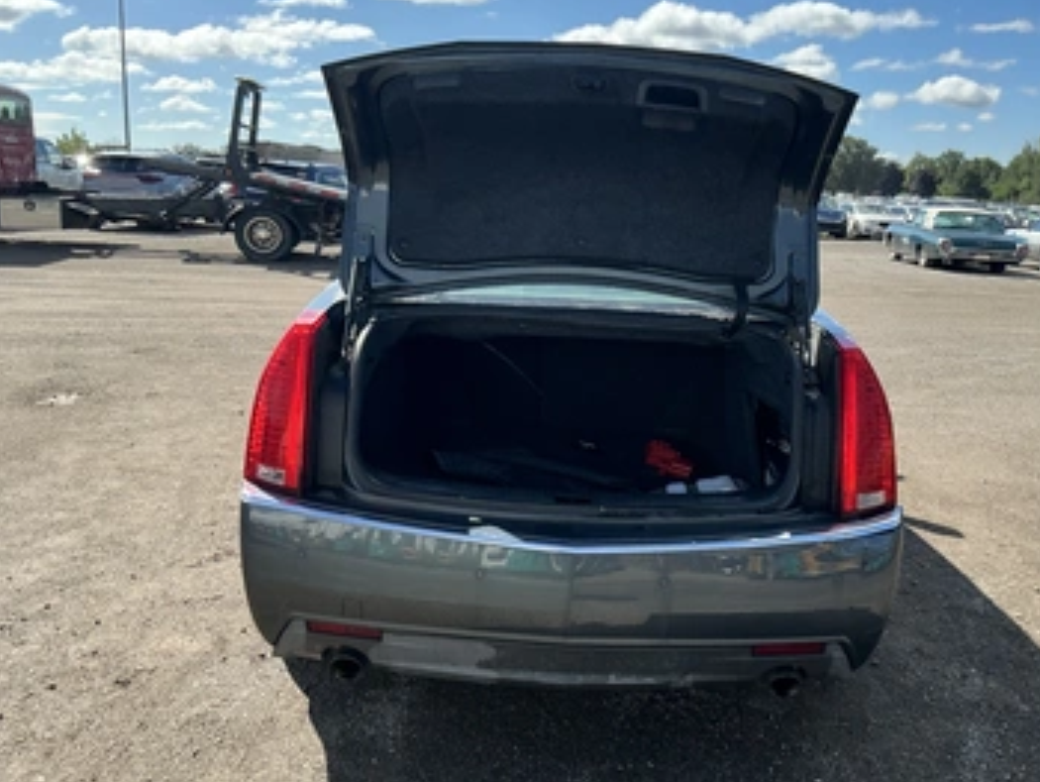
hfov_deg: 56.6
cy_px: 375
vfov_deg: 44.2
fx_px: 962
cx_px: 582
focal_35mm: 32
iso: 25
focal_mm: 3
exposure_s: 1/1279
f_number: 1.8
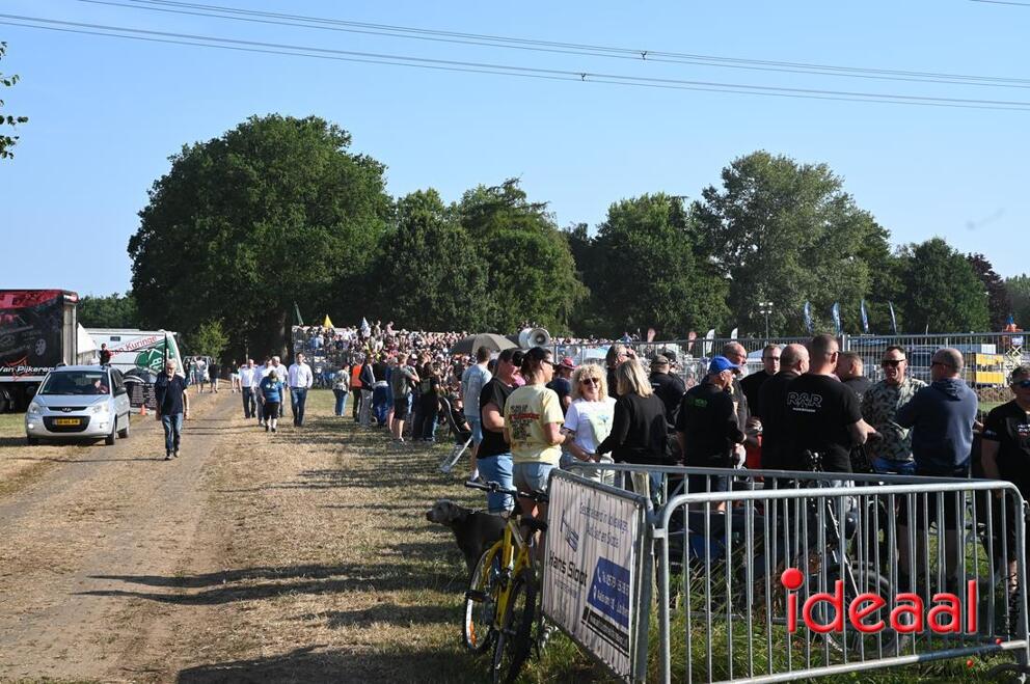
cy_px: 342
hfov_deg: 35.7
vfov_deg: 24.1
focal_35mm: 56
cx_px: 515
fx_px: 1600
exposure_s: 1/1000
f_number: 8
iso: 640
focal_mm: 56
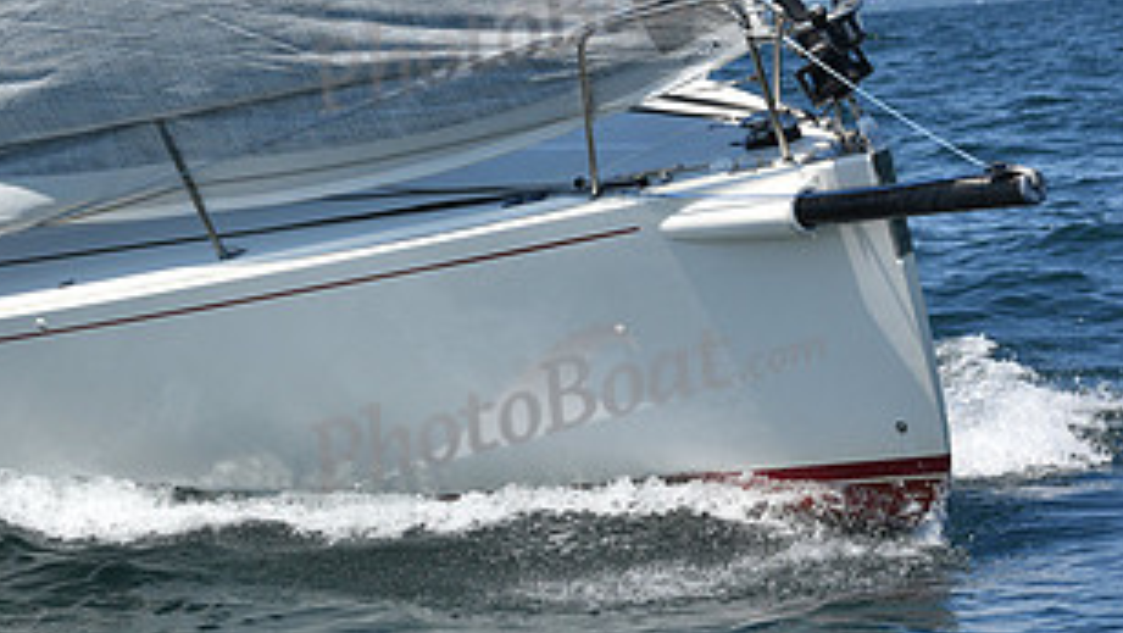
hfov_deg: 11.8
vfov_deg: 6.7
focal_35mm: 182
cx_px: 124
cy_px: 262
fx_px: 5422
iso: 250
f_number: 7.1
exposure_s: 1/1250
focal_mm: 92
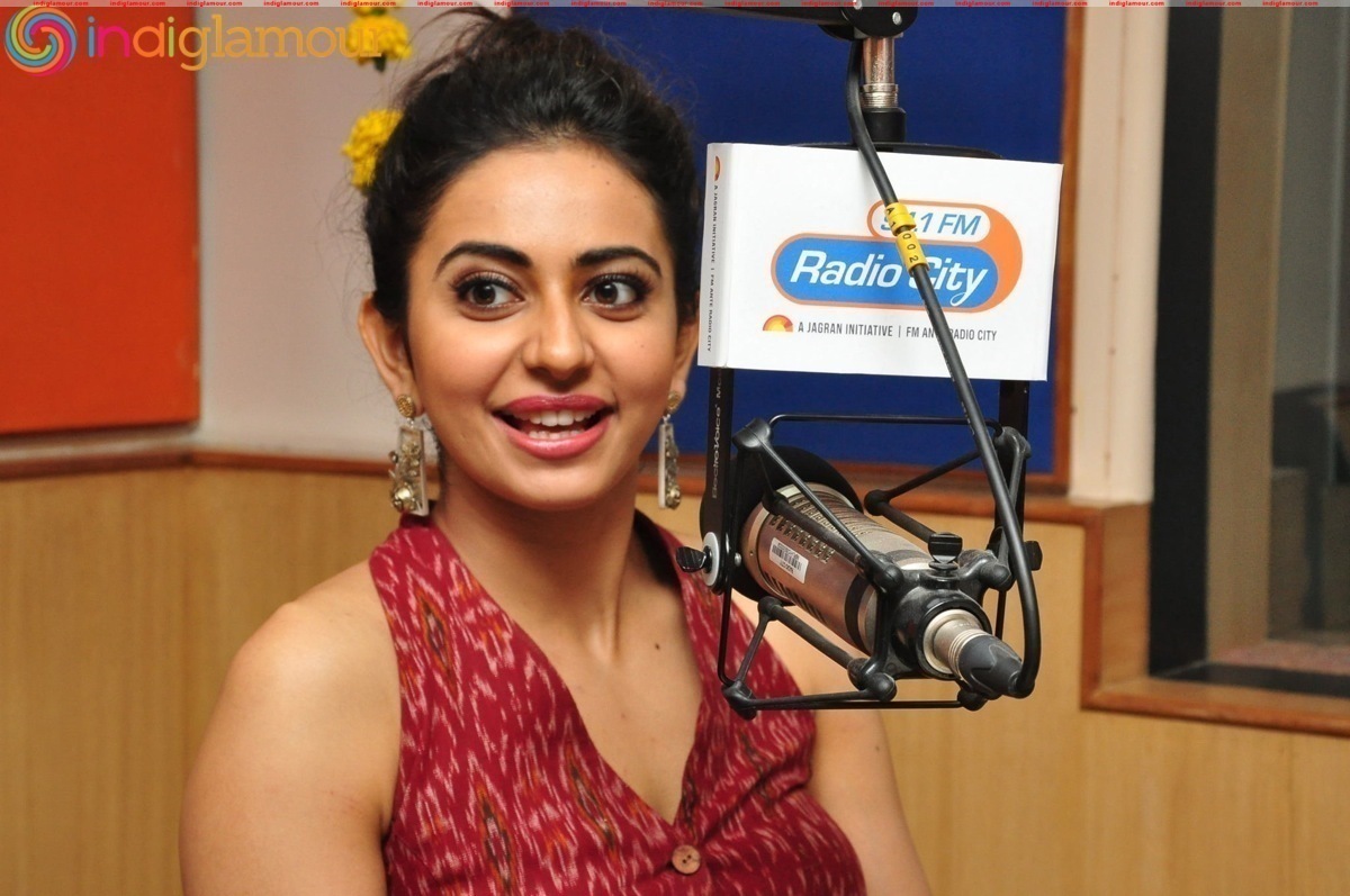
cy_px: 448
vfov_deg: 18.1
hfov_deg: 27.0
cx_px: 675
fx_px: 2809
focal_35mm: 75
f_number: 9
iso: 1250
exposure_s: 1/125
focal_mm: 50
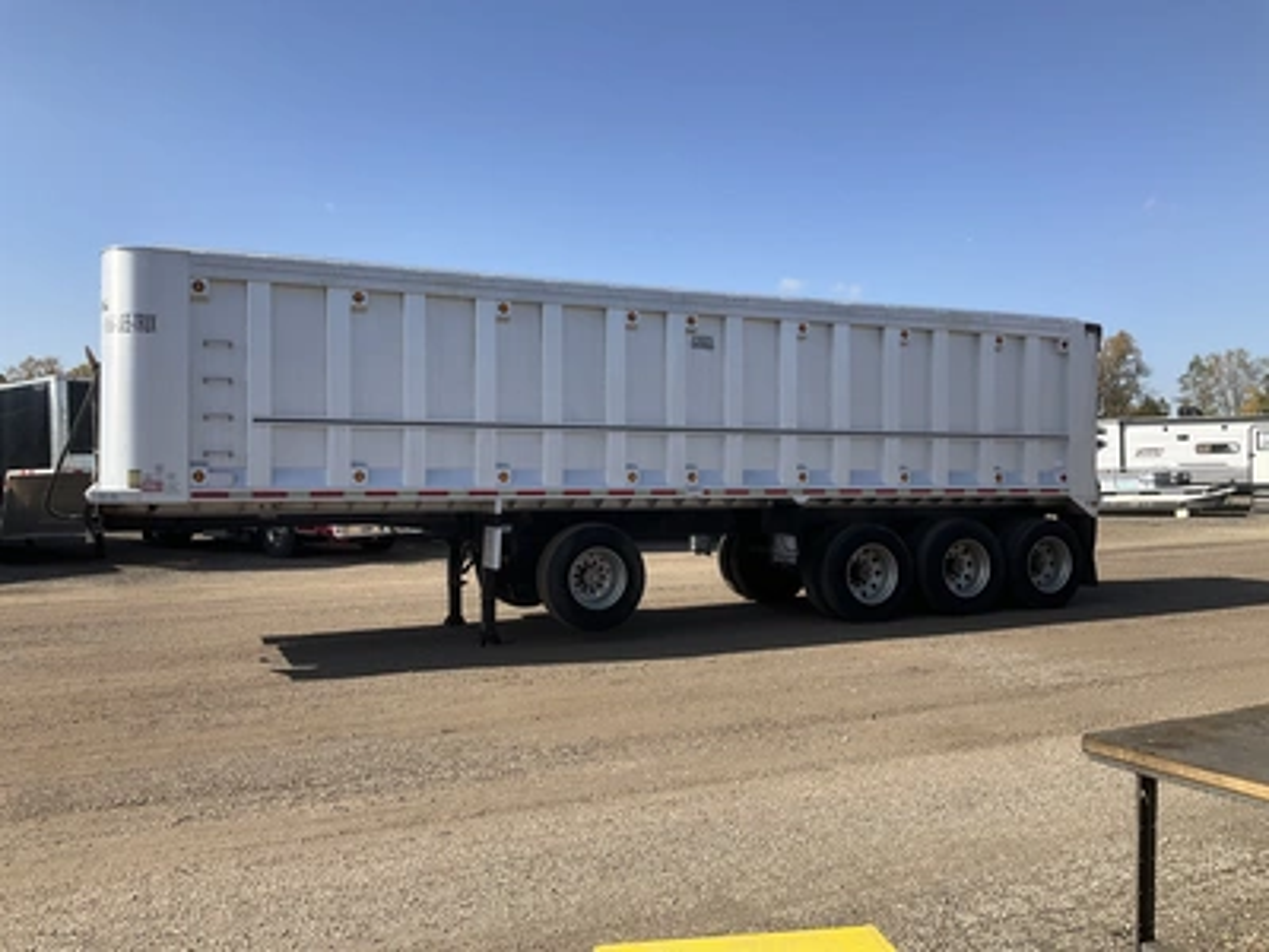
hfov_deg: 61.7
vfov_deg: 48.2
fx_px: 1063
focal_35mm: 29
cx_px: 634
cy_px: 476
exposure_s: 1/1786
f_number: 1.8
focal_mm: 3
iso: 25
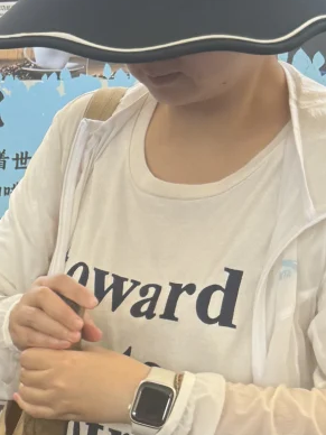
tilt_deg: -17.4
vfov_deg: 20.8
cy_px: 494
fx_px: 1118
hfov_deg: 15.3
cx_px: -161
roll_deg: -1.1
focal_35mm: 89
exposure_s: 1/100
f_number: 1.78
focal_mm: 6.76
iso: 100
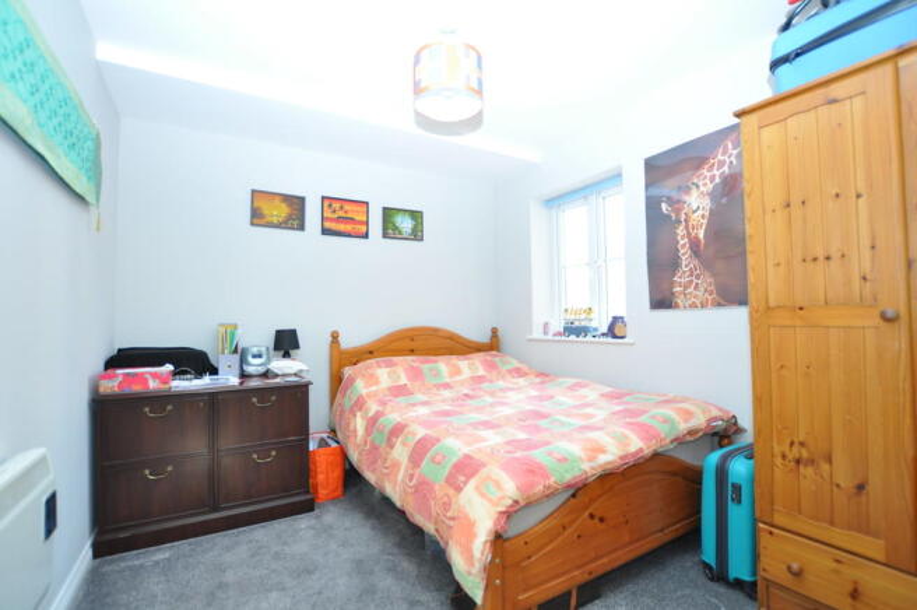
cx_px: 458
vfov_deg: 77.2
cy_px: 305
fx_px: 382
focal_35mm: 15
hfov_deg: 100.4
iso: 800
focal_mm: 10
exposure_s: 1/40
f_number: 3.5
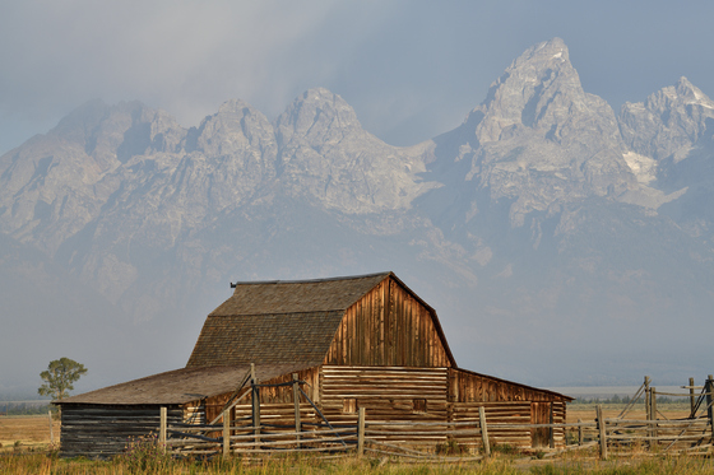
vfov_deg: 11.8
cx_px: 357
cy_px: 238
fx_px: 2300
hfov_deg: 17.6
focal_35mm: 116
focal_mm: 116
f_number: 11
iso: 110
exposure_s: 1/125
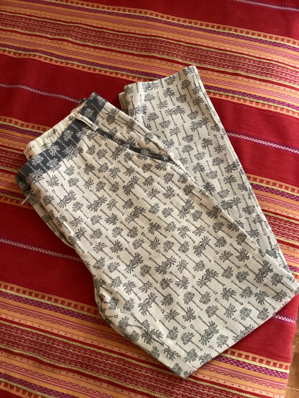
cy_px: 199
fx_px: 357
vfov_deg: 58.4
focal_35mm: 31
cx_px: 150
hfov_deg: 45.4
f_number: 2.4
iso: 640
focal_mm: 3.3
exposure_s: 1/24
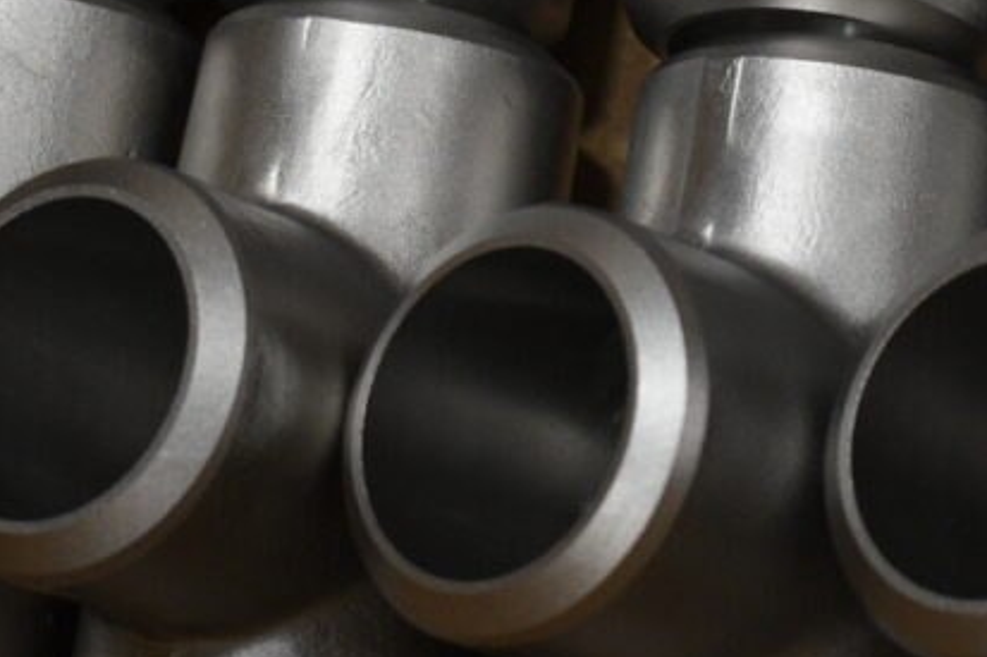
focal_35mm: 122
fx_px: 3343
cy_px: -55
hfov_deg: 16.6
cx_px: 817
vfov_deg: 11.1
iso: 1100
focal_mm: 28
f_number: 4.2
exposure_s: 1/500
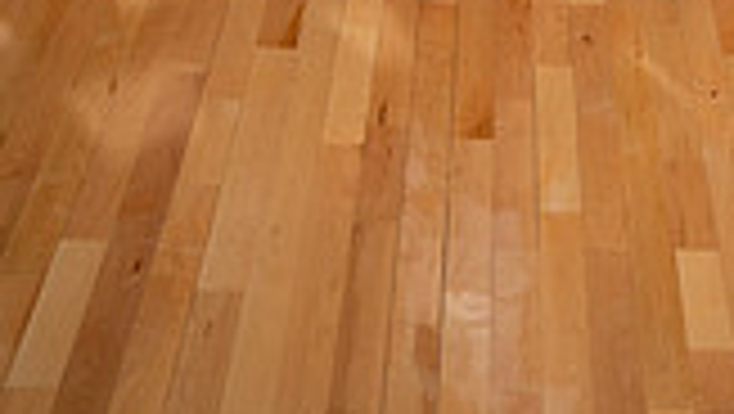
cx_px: 639
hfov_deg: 26.4
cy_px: -531
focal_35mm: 78
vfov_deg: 12.6
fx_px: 1519
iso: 500
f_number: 8
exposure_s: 1/250
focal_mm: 27
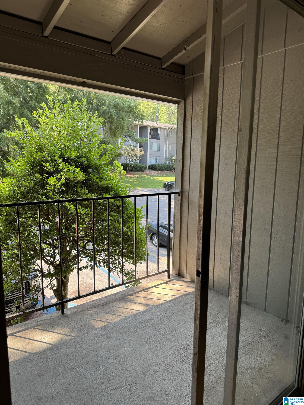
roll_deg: -0.7
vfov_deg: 71.6
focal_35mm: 24
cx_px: 152
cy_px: 202
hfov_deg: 56.8
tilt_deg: -8.3
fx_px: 281
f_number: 1.78
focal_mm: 6.76
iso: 64
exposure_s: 1/193
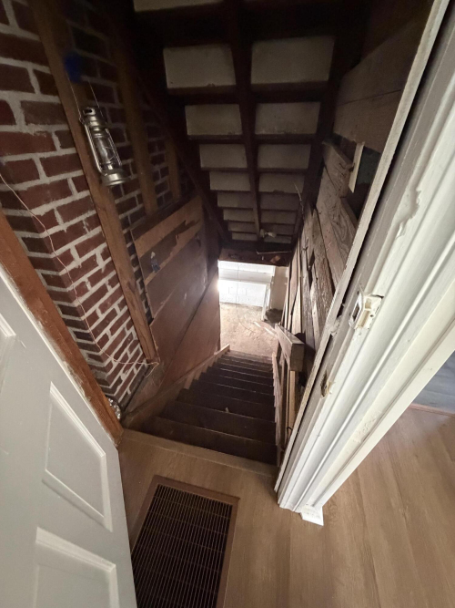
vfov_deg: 102.1
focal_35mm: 14
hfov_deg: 85.7
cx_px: 228
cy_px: 304
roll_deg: +0.0
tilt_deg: -37.1
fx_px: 245
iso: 1250
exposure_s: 1/60
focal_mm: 2.22
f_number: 2.2
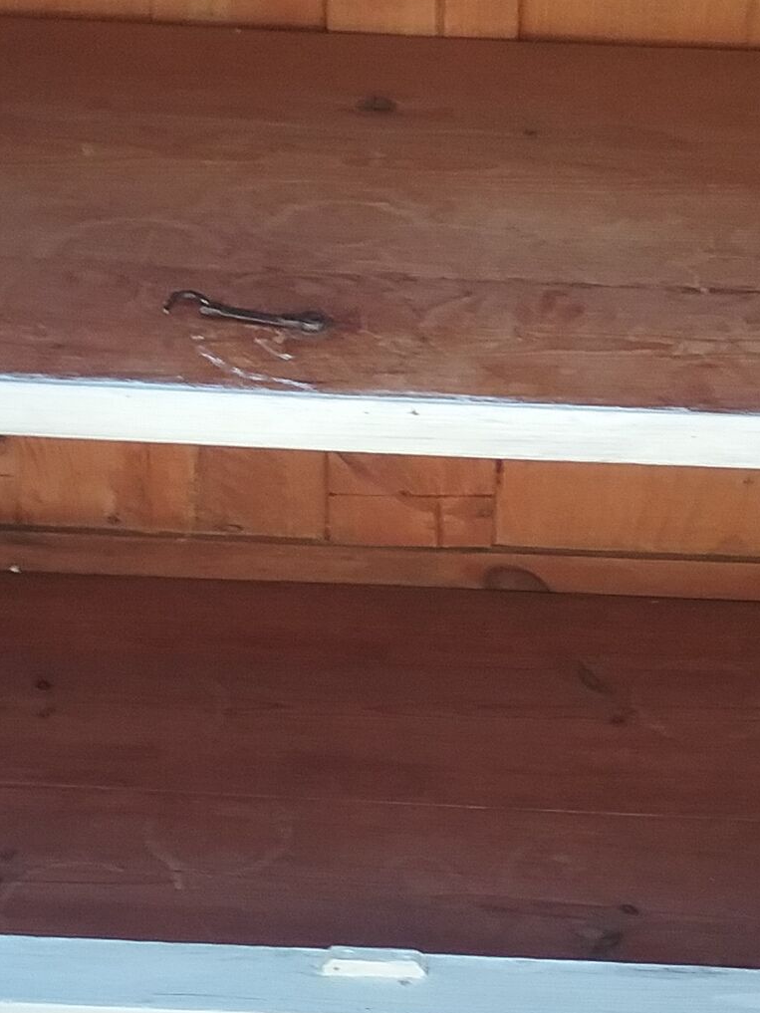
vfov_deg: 24.4
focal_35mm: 79
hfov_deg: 18.7
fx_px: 2312
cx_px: 392
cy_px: 765
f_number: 2.2
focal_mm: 3.3
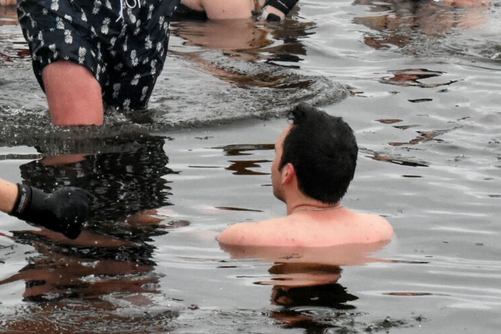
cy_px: -35
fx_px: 5337
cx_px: 114
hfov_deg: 5.4
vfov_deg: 3.6
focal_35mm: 384
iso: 4000
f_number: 8
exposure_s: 1/2500
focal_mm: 75
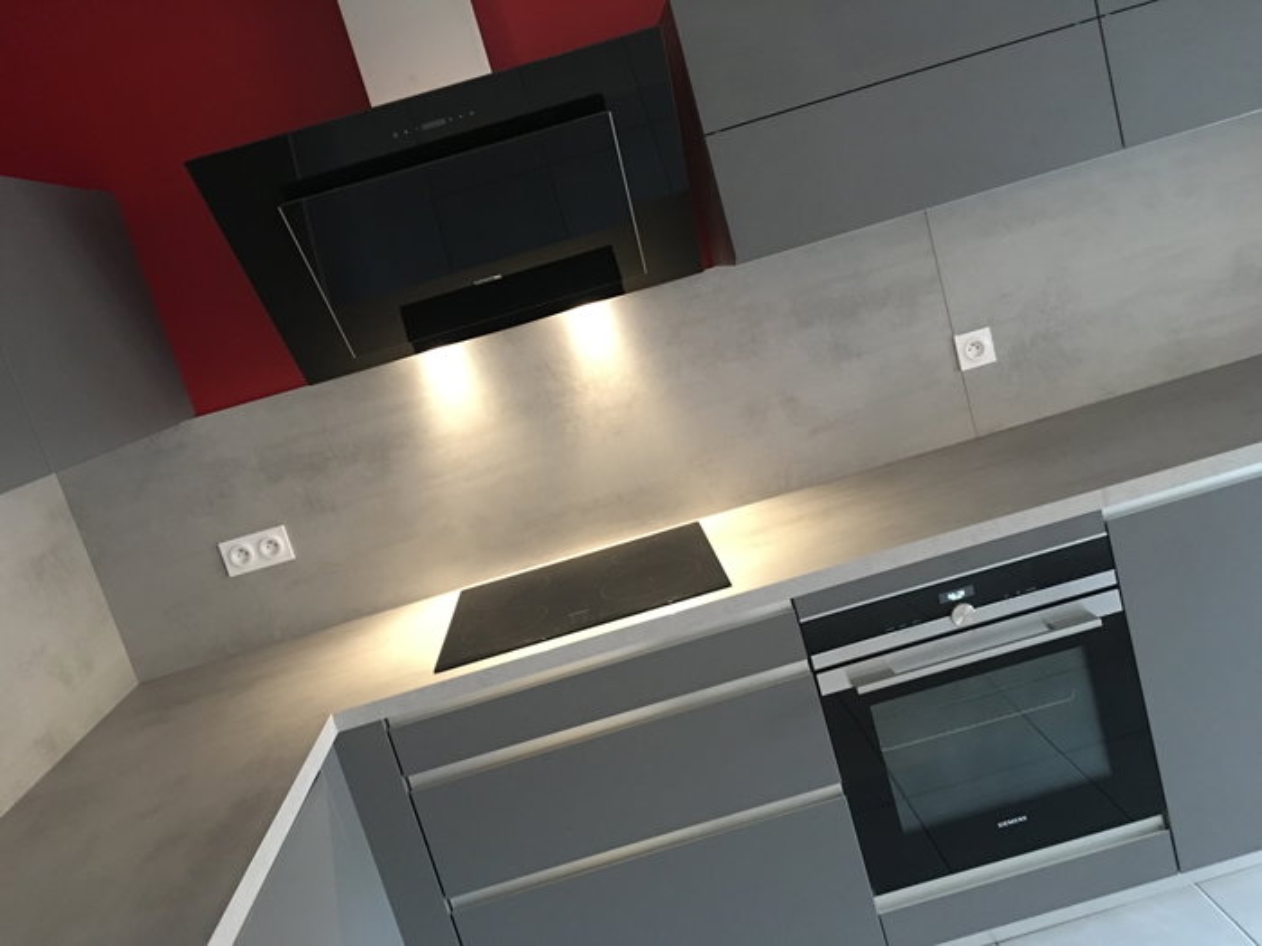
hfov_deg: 61.7
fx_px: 1057
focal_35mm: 29
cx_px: 631
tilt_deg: -9.0
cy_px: 473
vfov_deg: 48.2
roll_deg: +16.0
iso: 125
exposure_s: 1/8
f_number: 2.2
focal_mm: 4.15
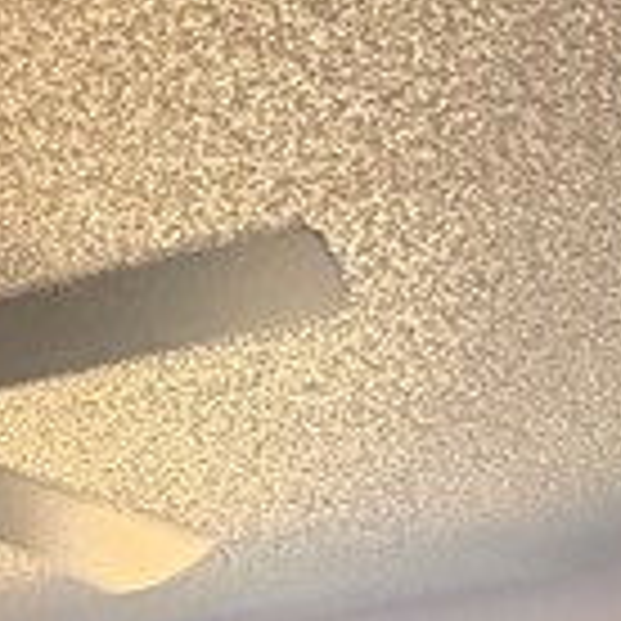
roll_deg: -0.9
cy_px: 1422
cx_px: -112
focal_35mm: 92
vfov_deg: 14.1
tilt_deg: -6.7
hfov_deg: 18.0
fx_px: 1867
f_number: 2.2
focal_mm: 2.22
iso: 320
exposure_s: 1/81
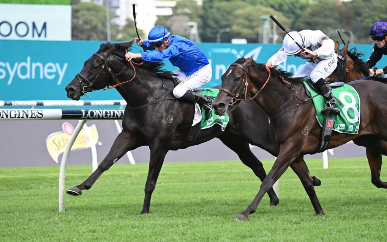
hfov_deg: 8.2
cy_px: 129
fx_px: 2700
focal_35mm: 256
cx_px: 193
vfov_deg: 5.1
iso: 1100
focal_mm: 250
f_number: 5.6
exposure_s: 1/1600
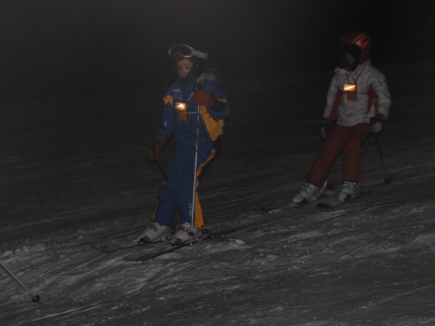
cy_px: 174
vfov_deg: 12.4
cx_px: 79
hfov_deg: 16.4
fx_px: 1495
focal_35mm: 119
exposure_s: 1/60
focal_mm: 38
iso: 200
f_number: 4.8
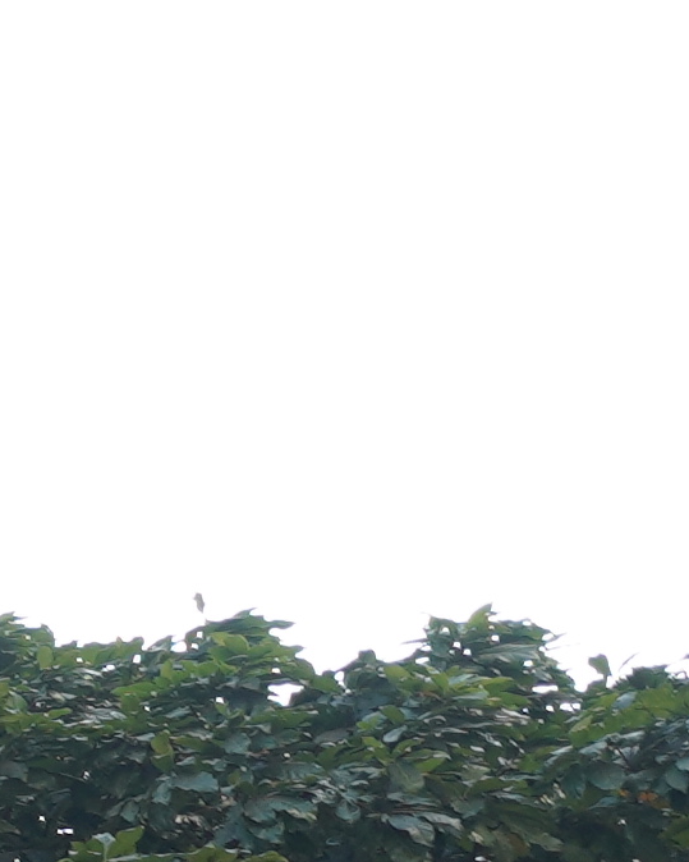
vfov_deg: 15.5
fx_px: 2983
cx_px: -2989
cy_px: 1166
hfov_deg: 5.9
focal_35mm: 117
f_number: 2.8
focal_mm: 14
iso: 100
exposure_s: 1/320
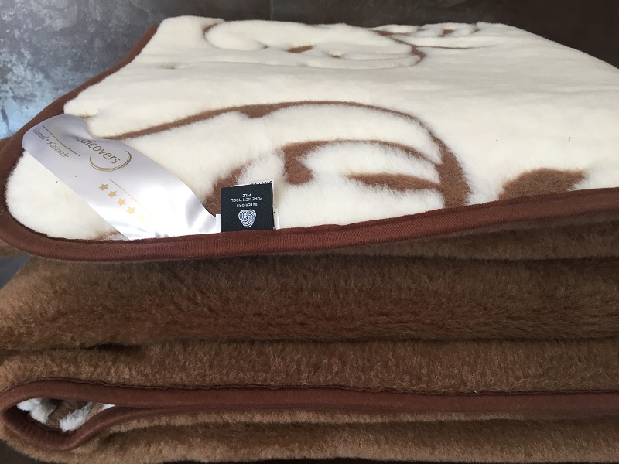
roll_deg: -0.2
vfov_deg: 48.2
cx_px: 310
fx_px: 519
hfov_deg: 61.7
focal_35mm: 29
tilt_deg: -27.6
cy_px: 232
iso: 40
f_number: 2.2
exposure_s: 1/33
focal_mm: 4.15
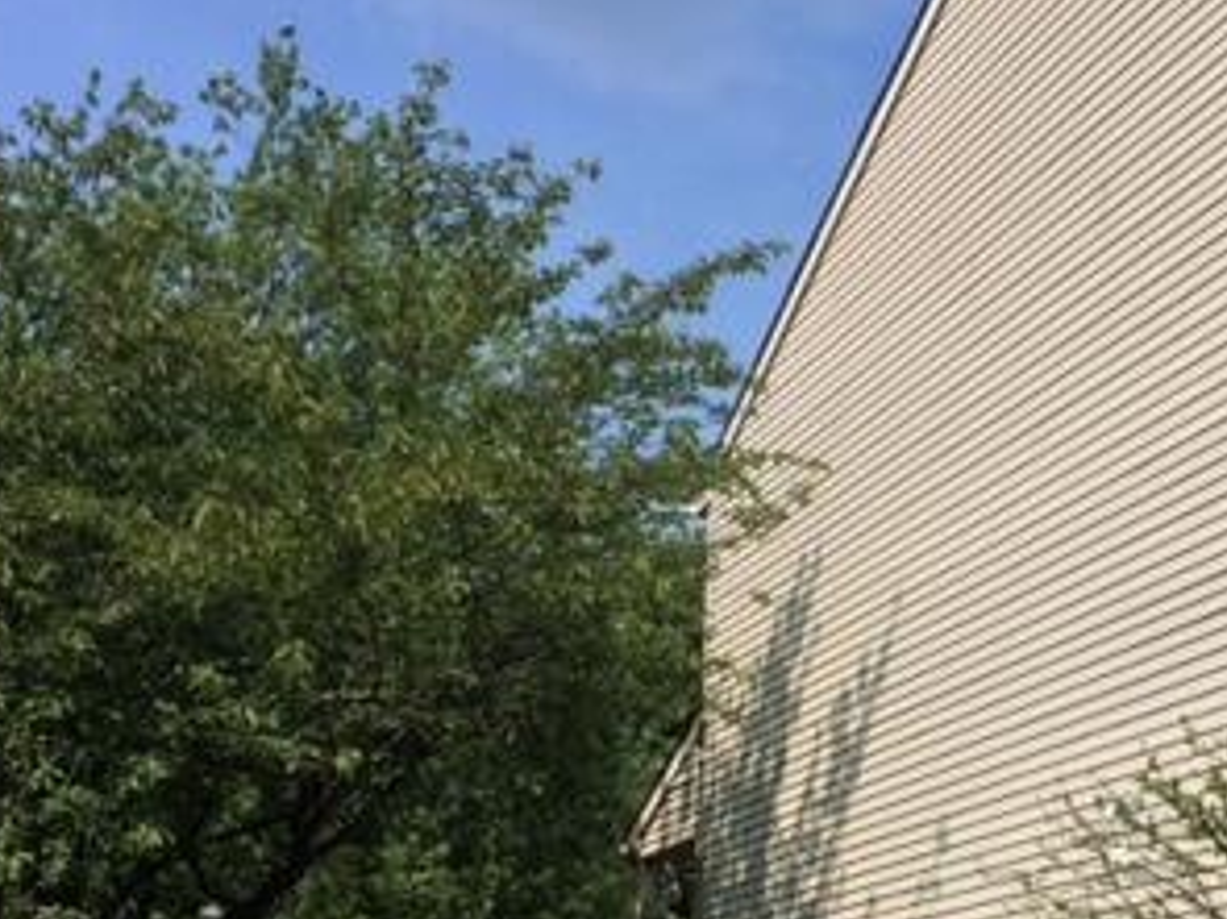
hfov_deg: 30.4
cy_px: 690
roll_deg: +0.0
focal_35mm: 63
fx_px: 2232
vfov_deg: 23.0
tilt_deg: +13.7
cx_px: 869
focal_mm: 4.15
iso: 32
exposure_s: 1/3165
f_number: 2.2
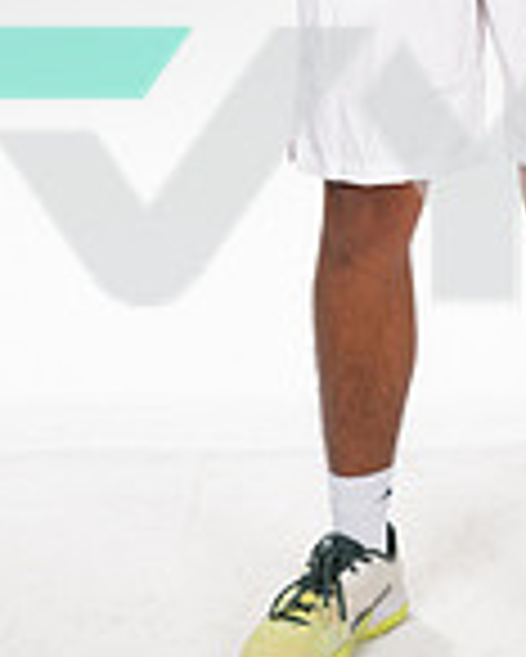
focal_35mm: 188
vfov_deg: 10.1
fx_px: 3655
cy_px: -148
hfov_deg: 8.2
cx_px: 593
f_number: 7.1
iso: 800
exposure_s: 1/320
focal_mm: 65
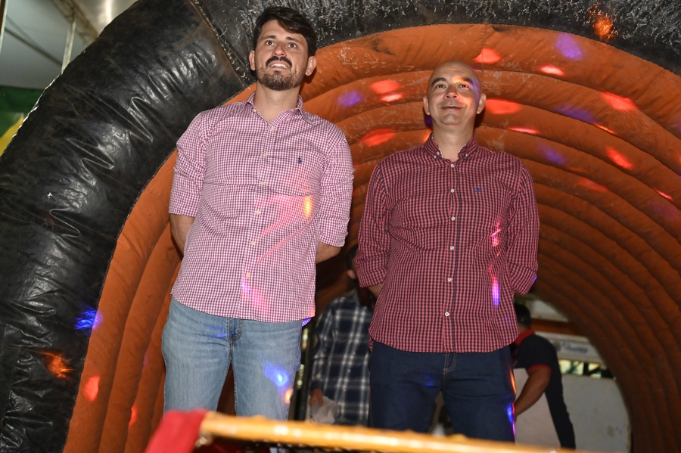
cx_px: 340
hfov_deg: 34.5
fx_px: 1097
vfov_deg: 23.4
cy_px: 226
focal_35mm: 58
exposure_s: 1/60
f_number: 4
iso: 6400
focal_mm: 58
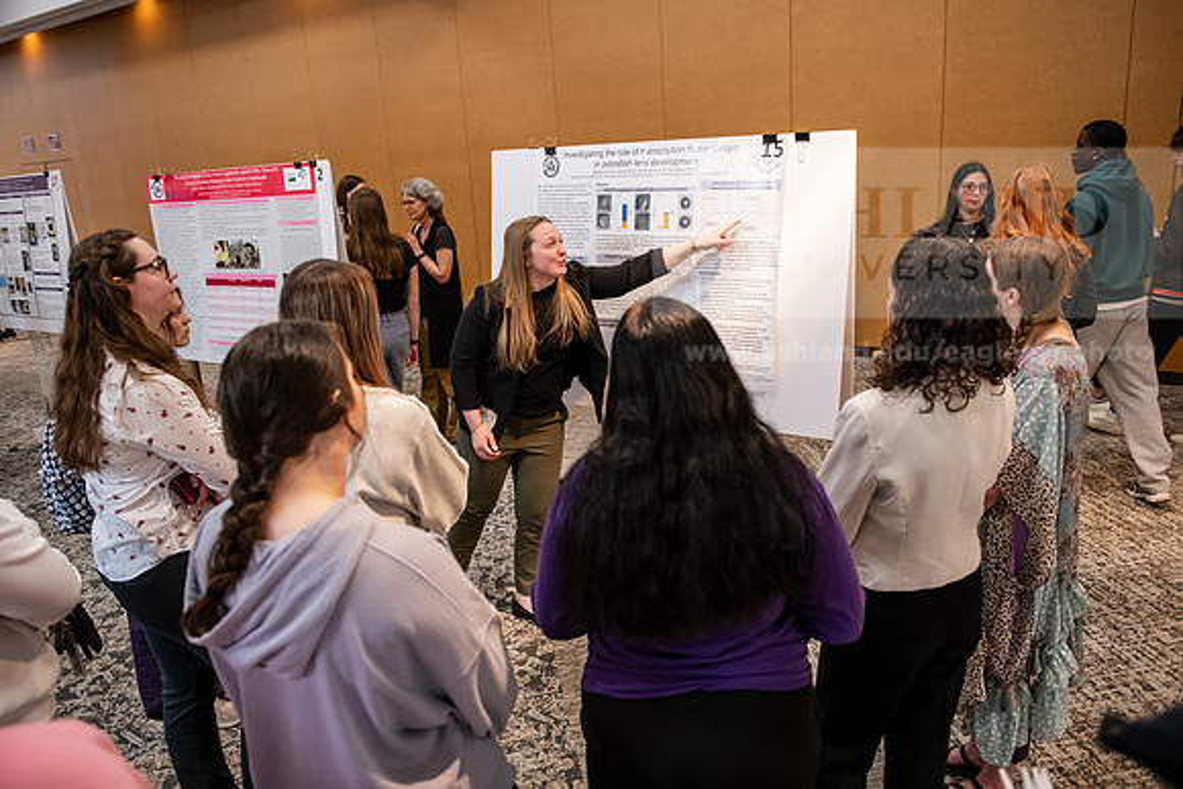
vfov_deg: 48.0
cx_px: 592
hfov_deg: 67.4
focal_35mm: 27
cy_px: 394
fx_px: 887
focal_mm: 27
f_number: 3.2
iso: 2000
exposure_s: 1/160
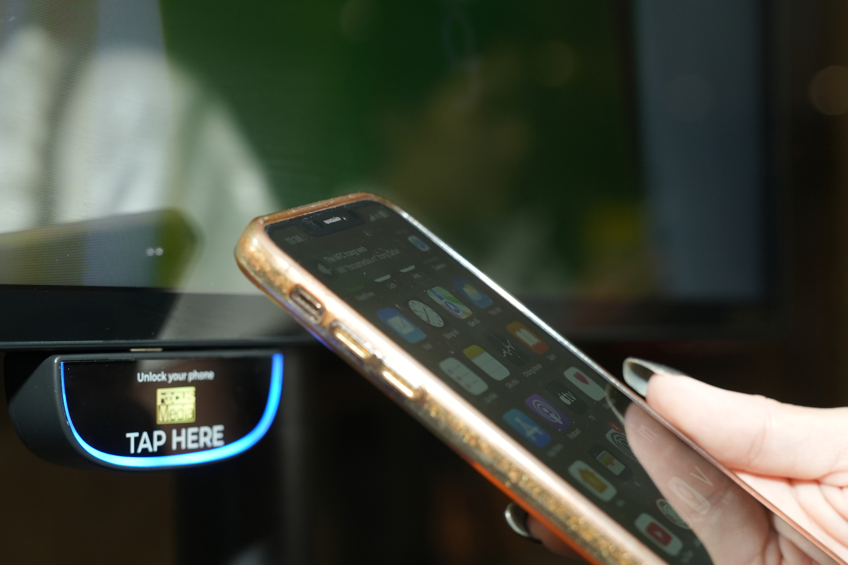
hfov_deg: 28.8
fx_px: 1649
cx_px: 358
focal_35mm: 70
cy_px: 383
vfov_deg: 19.4
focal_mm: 44
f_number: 3.5
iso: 1000
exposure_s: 1/200
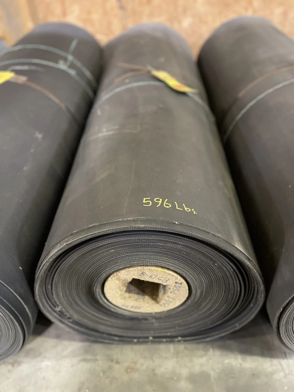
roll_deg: +3.2
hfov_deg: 53.1
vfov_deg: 67.3
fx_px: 294
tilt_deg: -38.6
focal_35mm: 26
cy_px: 196
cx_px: 147
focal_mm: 4.2
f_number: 1.6
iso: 800
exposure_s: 1/30
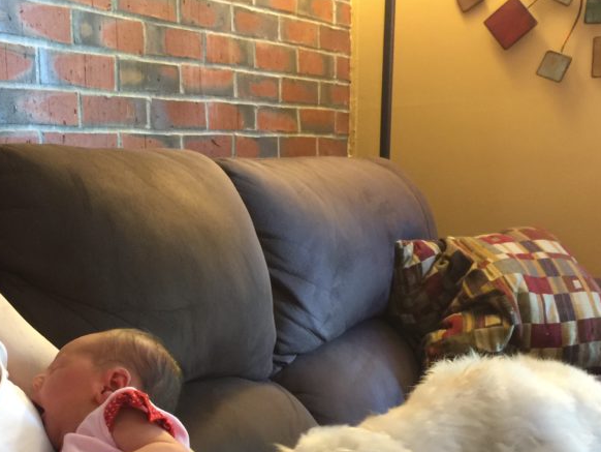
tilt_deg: -10.9
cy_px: 344
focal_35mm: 51
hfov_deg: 36.5
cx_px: 140
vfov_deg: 28.1
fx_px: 886
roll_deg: +0.5
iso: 64
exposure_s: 1/4
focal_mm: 4.15
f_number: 2.2
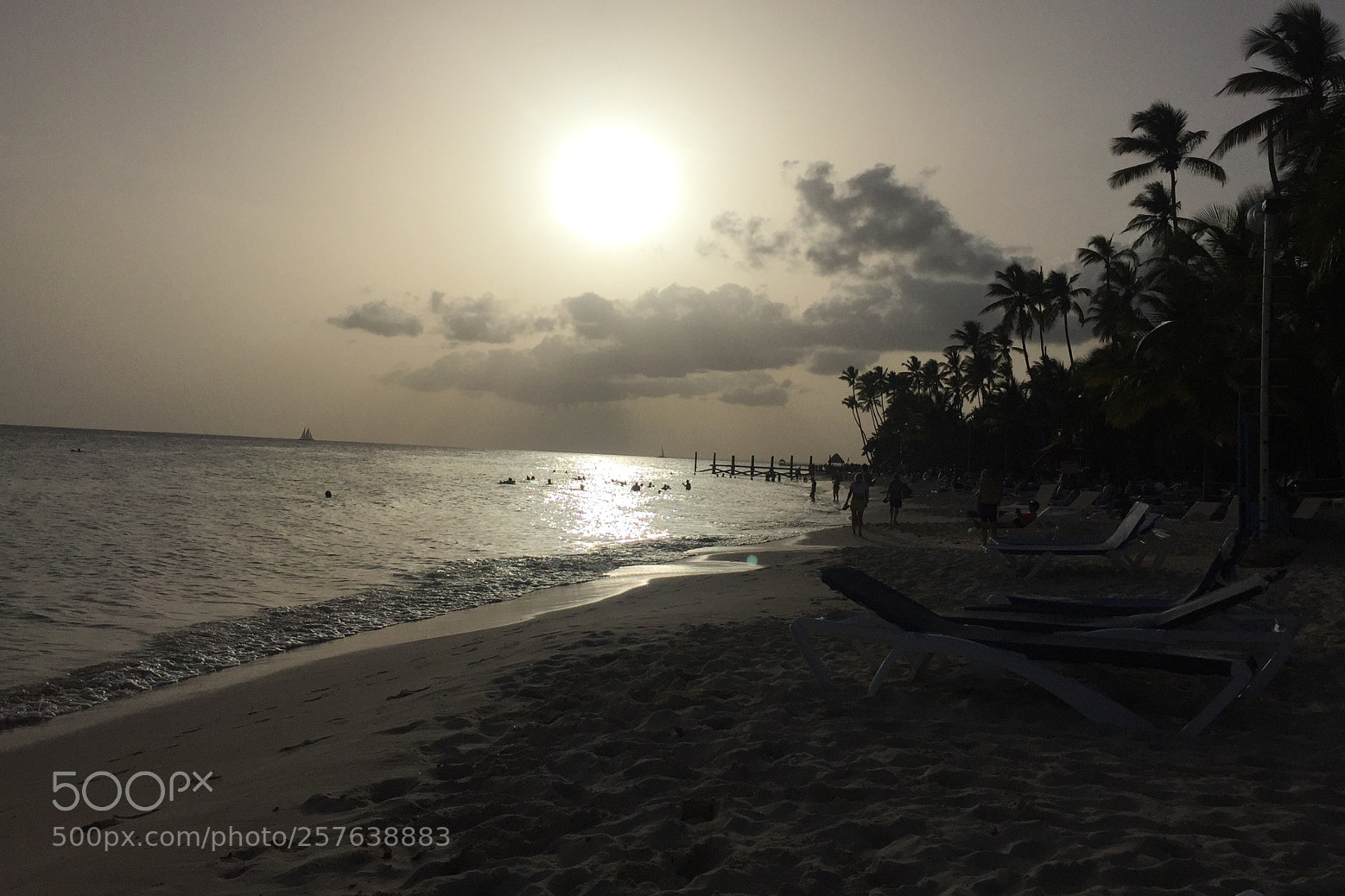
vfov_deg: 42.2
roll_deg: -3.7
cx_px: 689
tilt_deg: +3.0
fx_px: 1158
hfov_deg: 60.3
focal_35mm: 31
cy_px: 387
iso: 40
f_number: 2.2
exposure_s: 1/40000
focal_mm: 4.15
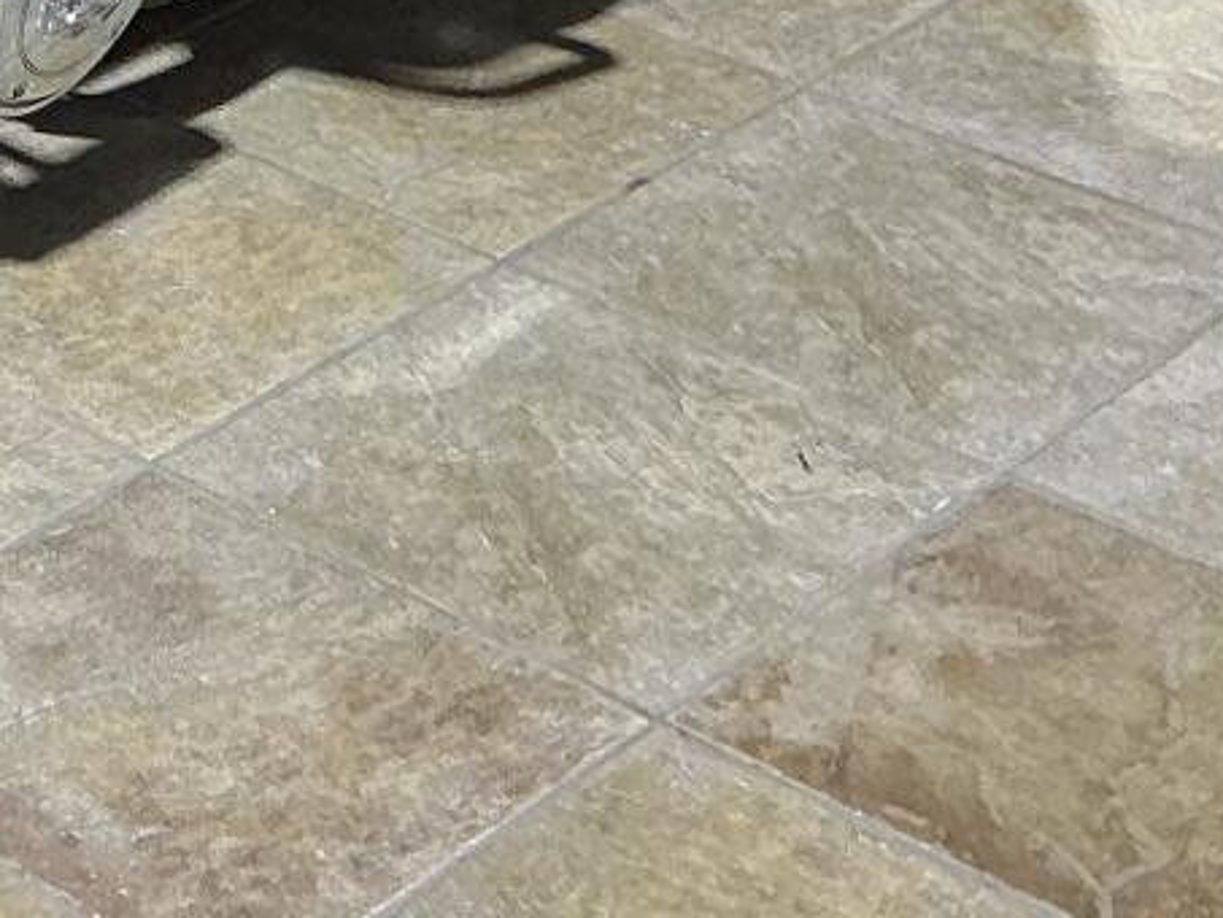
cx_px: -497
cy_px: -556
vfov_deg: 11.0
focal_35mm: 128
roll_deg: +1.1
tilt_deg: -17.9
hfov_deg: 14.5
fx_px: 4524
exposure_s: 1/60
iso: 80
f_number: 1.8
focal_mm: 3
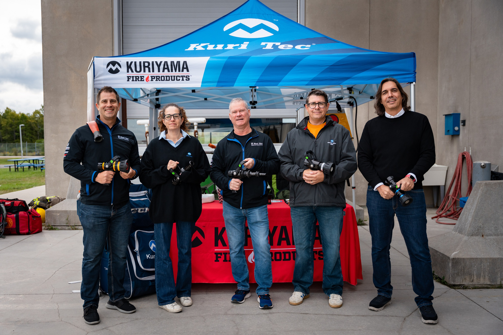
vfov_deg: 36.6
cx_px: 242
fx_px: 507
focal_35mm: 36
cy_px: 172
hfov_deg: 52.8
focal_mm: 35
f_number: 2.8
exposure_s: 1/2000
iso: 640
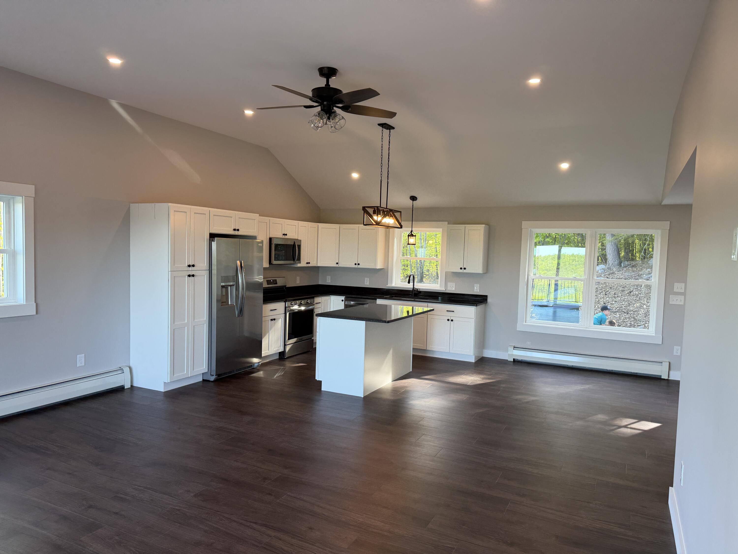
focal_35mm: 24
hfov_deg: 71.6
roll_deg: -1.0
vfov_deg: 56.8
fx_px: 512
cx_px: 369
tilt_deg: -4.0
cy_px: 277
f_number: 1.78
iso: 80
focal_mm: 6.76
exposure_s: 1/120
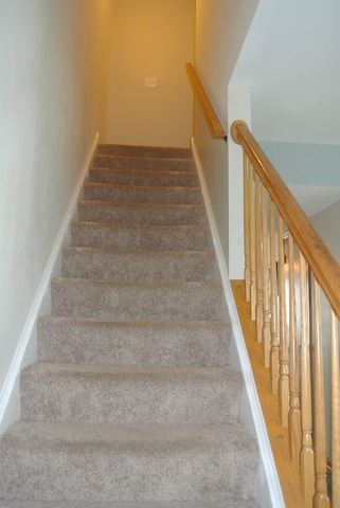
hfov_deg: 41.2
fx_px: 452
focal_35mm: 32
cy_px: 254
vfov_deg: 58.7
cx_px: 170
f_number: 3.8
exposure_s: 1/60
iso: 800
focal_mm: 12.2
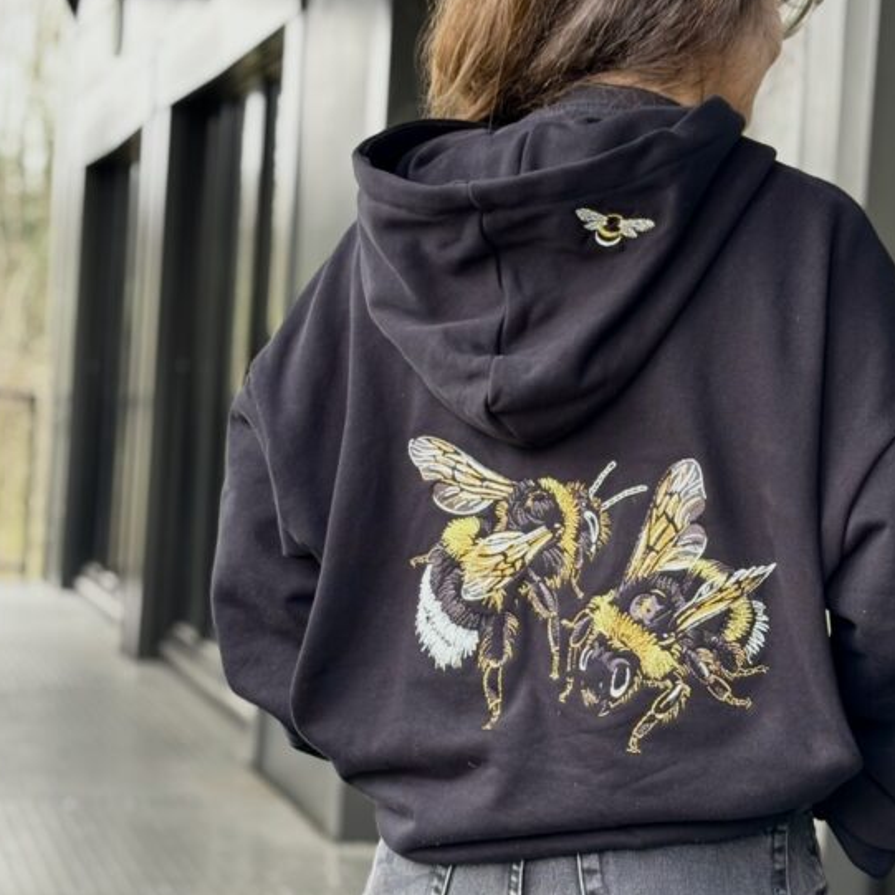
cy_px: 438
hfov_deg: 19.9
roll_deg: -4.1
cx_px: 587
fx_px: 2545
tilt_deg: -1.1
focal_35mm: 87
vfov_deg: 19.9
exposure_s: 1/60
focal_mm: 5.96
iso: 64
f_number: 1.6
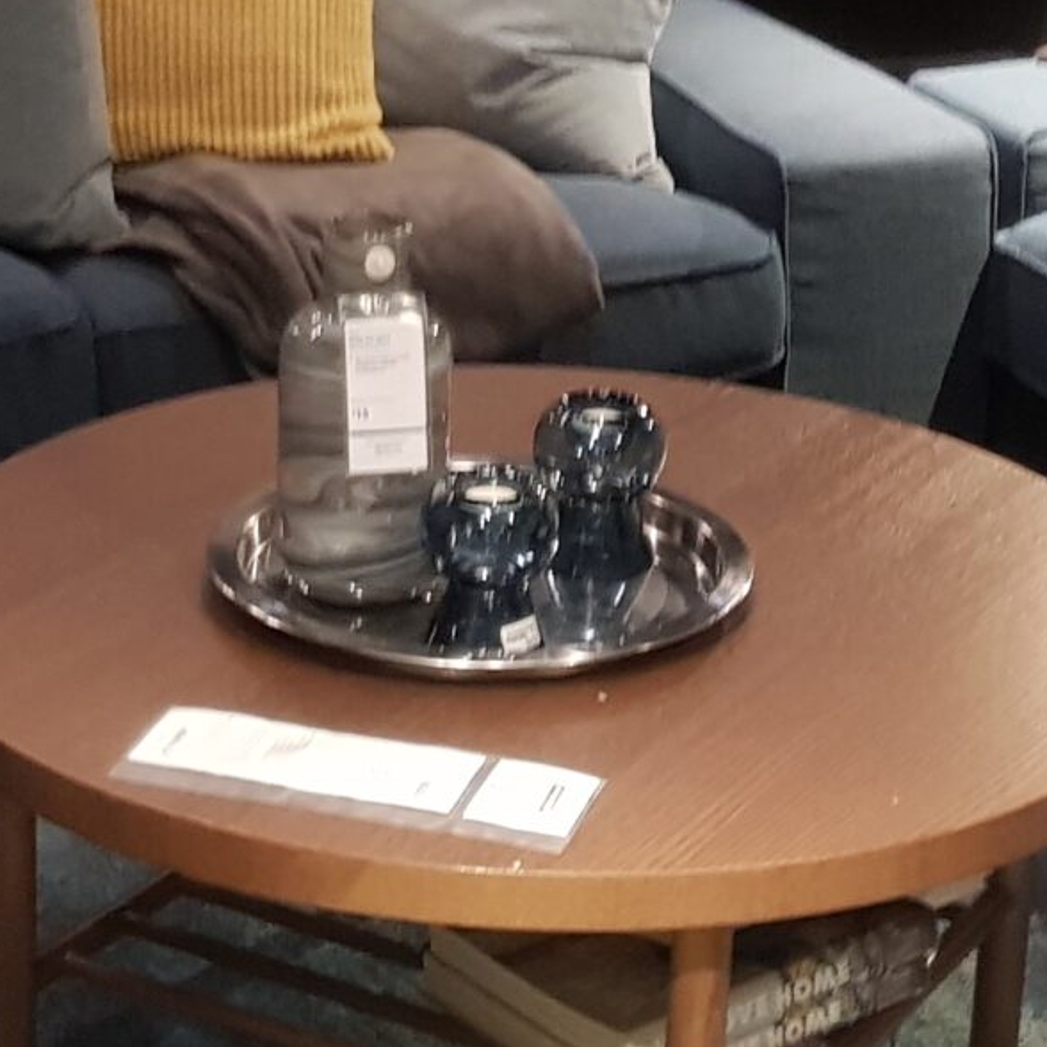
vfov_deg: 17.4
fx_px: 3422
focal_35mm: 100
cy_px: 351
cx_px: 573
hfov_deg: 17.4
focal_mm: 4.2
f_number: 1.7
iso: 250
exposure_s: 1/50
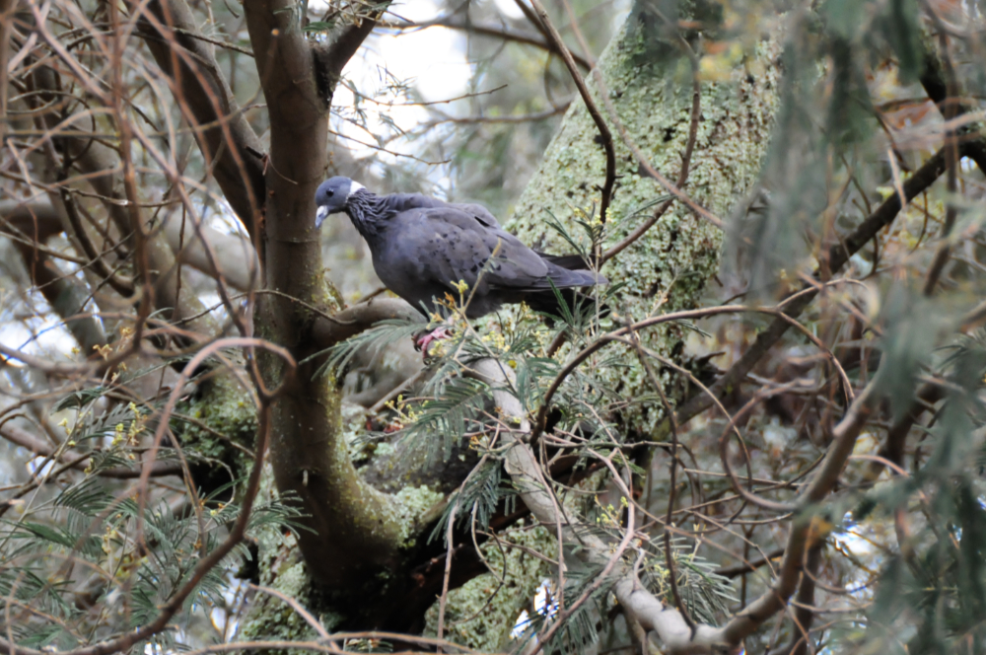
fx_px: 8206
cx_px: 493
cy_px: 328
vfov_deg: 4.6
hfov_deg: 6.9
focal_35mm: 300
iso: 800
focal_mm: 200
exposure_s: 1/125
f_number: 5.6
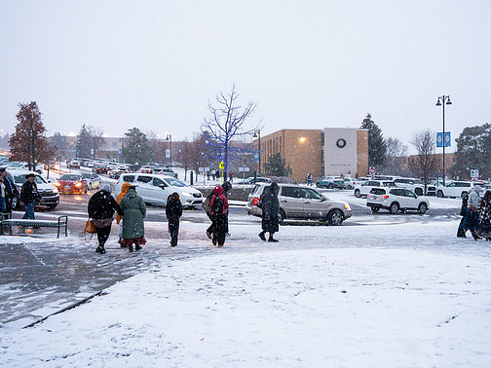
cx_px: 282
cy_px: 173
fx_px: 511
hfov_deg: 51.2
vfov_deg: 39.6
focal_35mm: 36
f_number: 4
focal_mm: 26.5
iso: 2000
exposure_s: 1/160
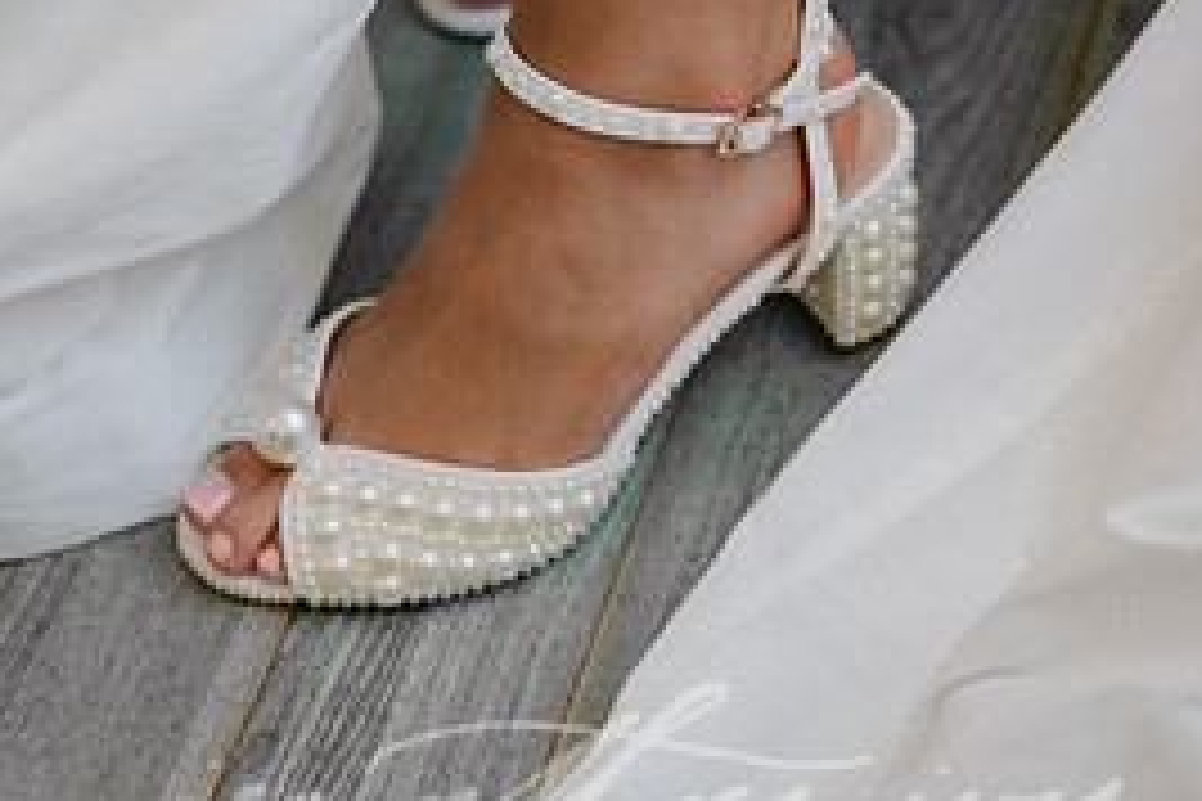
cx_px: 594
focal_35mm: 118
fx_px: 3940
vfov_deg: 11.5
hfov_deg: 17.3
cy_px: -14
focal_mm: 70
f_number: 3.2
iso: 2500
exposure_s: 1/400
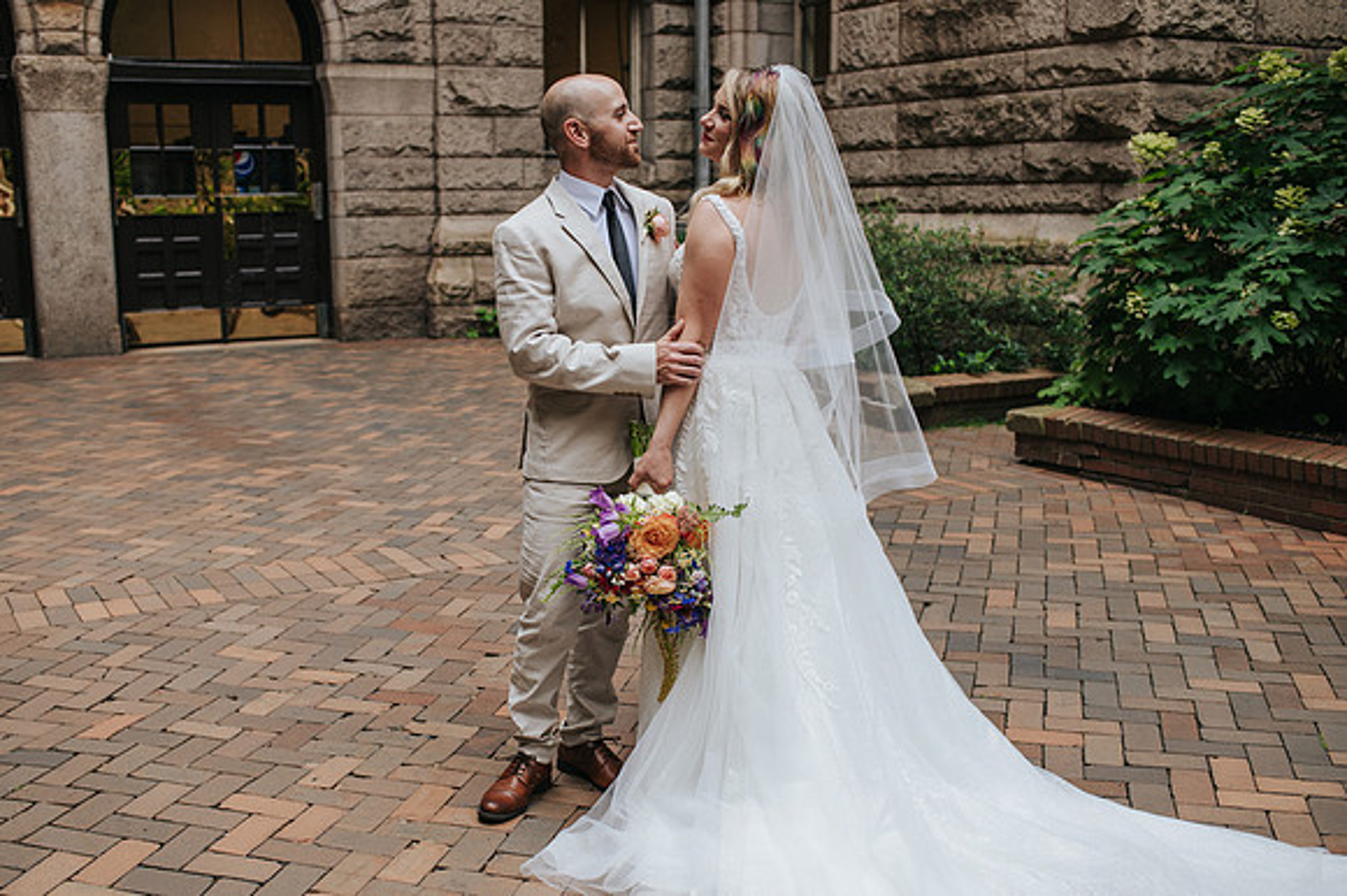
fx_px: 1468
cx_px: 600
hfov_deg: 49.2
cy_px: 496
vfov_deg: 33.9
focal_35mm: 39
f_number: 3.2
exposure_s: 1/320
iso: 250
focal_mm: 35
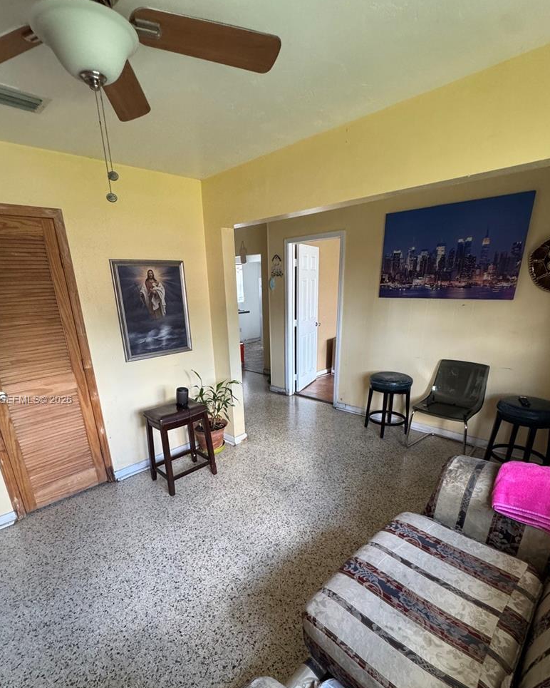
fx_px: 346
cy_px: 401
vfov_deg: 88.9
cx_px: 261
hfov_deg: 76.9
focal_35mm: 17
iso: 320
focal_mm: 2.22
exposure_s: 1/86
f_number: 2.2
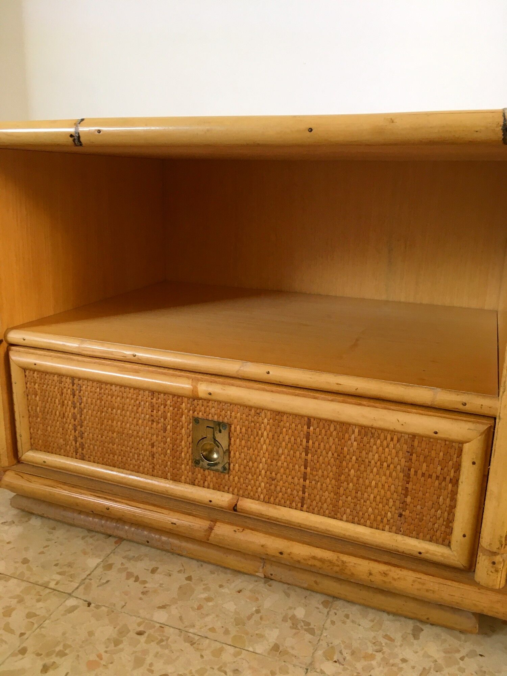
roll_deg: -0.8
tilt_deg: -16.8
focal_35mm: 29
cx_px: 254
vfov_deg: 61.7
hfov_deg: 48.2
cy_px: 338
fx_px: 566
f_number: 2.2
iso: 80
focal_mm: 4.15
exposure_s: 1/33
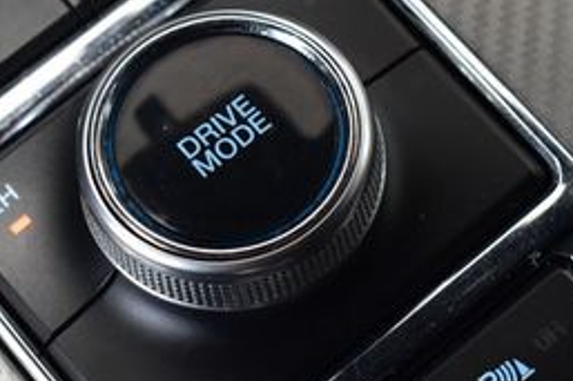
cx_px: 446
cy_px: 189
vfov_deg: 10.8
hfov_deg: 16.0
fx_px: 2020
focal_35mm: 127
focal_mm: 34
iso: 560
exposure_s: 1/15
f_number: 6.3
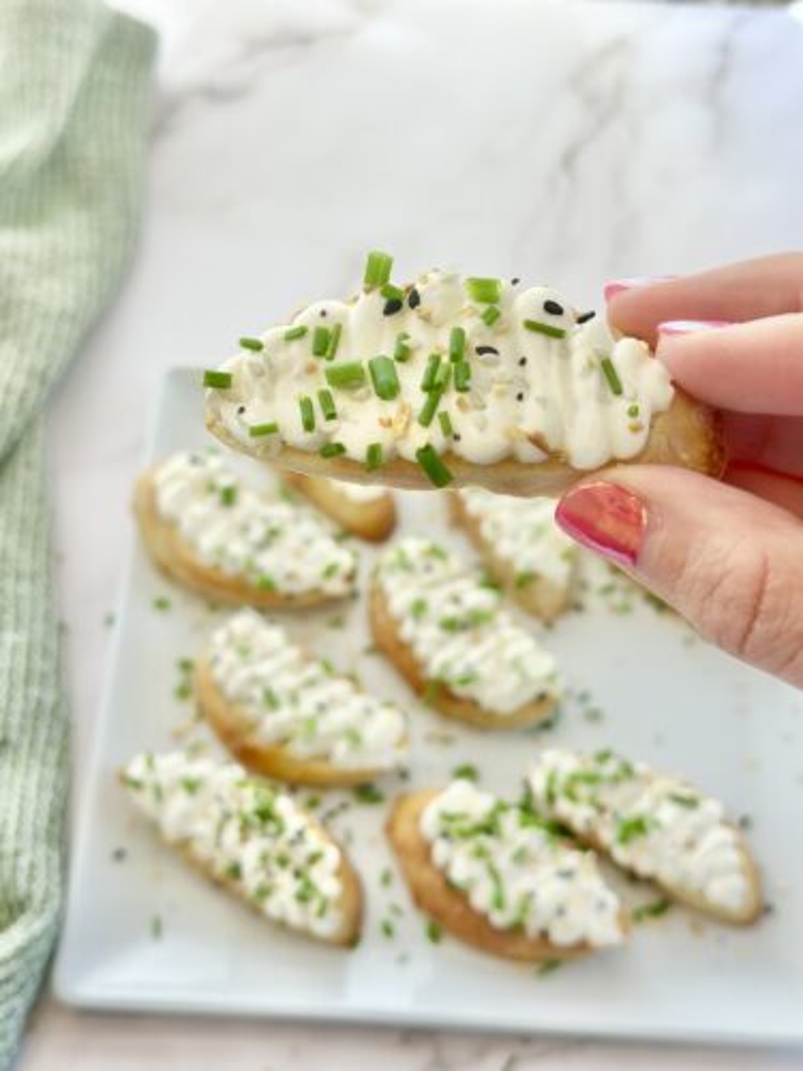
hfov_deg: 30.3
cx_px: 402
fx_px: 1485
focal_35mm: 48
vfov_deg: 39.7
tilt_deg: -57.7
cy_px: 536
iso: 80
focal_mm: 6.86
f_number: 1.78
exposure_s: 1/469
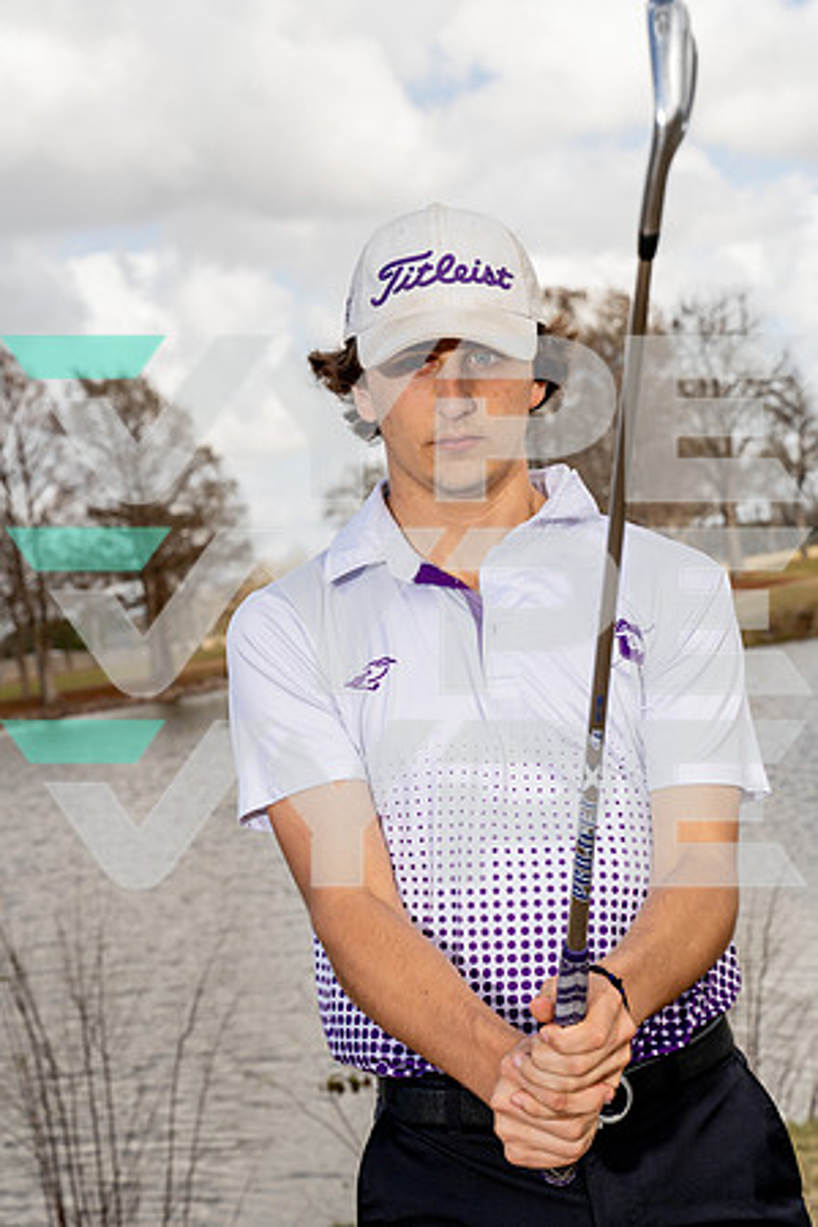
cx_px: 409
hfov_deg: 19.5
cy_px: 614
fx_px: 2386
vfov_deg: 28.8
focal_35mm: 70
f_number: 8
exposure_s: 1/250
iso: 100
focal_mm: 70
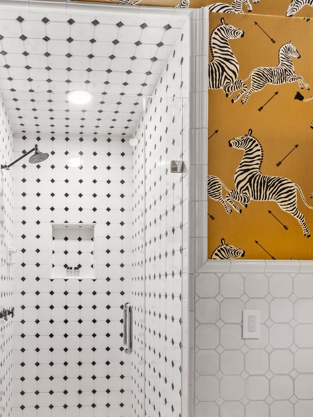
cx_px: 90
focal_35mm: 27
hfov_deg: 49.8
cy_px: 297
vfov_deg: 62.6
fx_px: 326
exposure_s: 1/20
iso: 12800
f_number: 10
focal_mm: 16
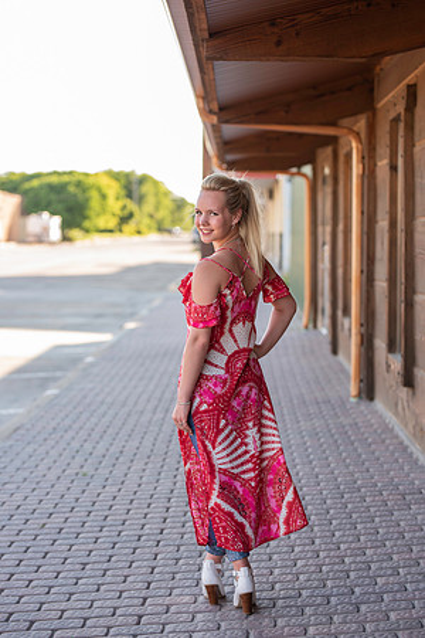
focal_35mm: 85
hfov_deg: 16.1
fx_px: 1505
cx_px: 212
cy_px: 319
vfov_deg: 23.9
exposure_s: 1/200
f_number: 2.8
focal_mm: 85
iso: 125
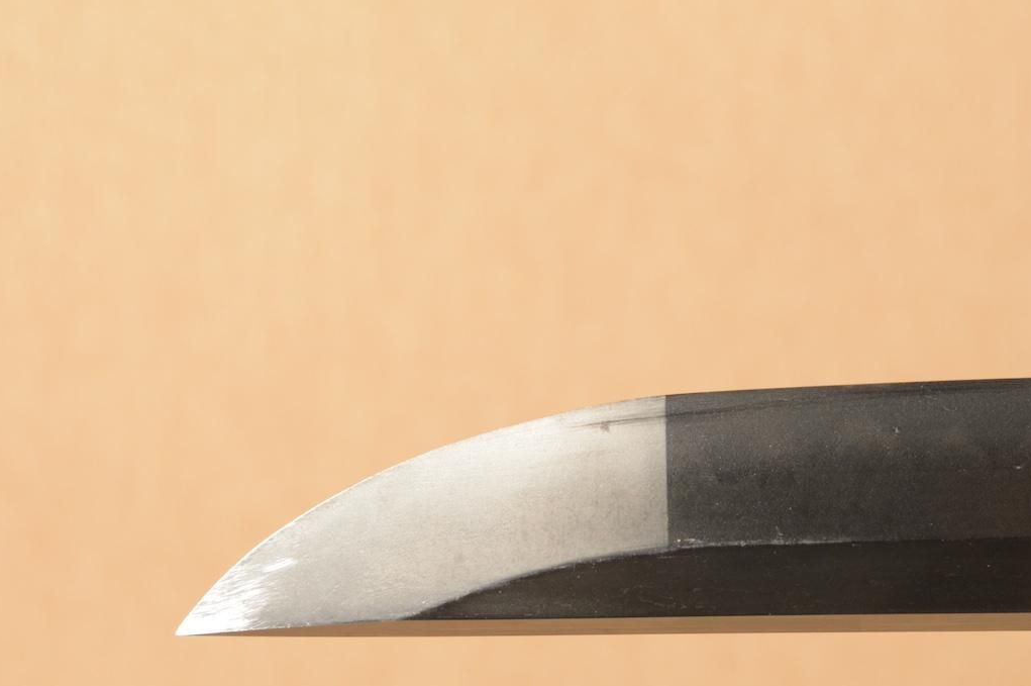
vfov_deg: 9.5
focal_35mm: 144
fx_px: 4121
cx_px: 685
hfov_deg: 14.2
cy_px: 468
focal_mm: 70
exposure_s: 1/2
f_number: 11
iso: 400
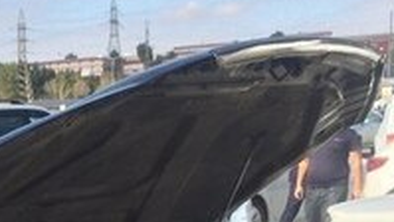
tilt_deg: -16.2
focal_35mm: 105
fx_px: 1097
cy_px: 429
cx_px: -123
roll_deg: +2.4
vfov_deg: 10.7
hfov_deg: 18.8
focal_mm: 4.15
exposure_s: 1/1580
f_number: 2.2
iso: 32
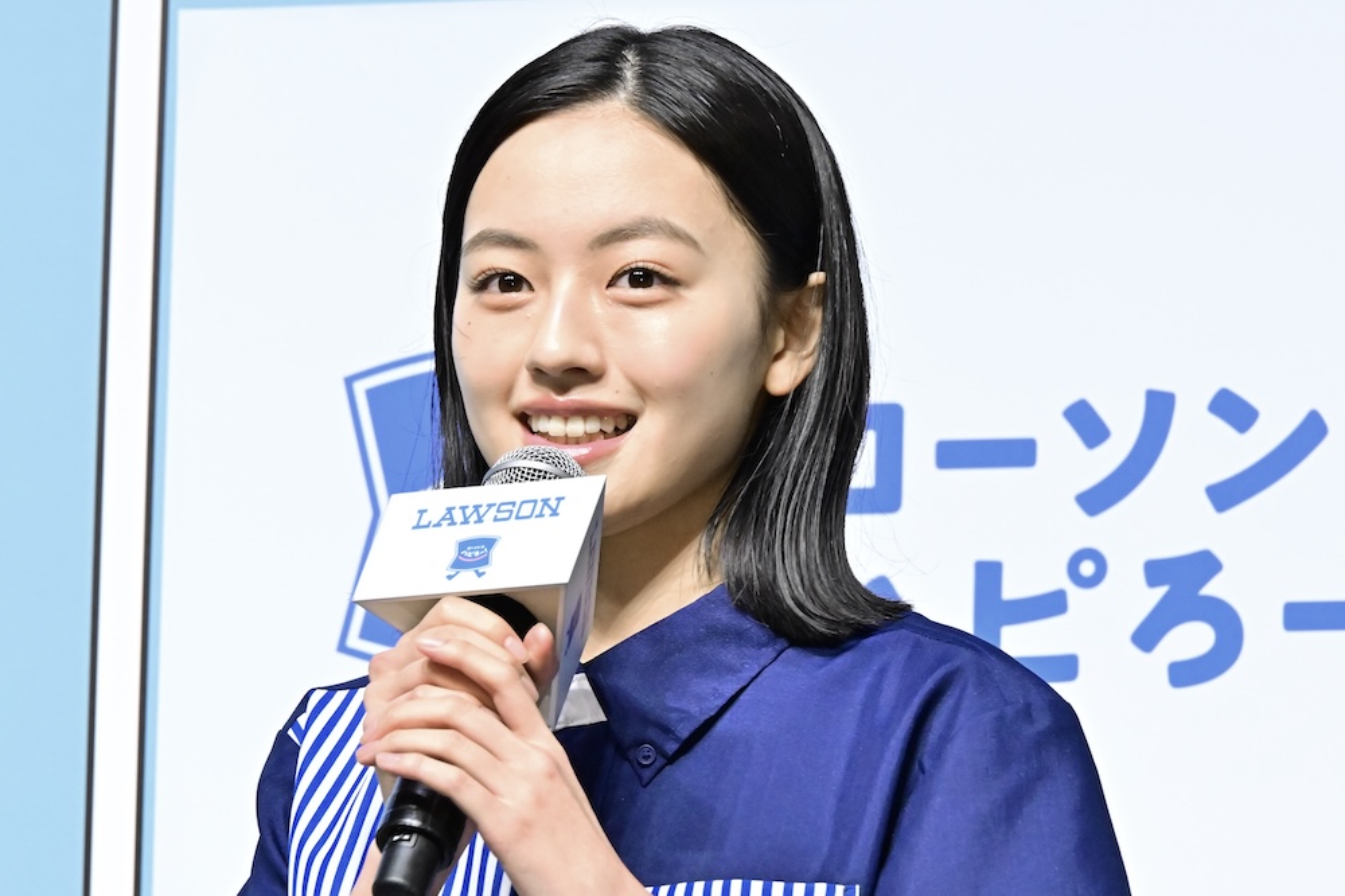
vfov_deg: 4.6
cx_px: 672
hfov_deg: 6.9
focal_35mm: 300
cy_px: 448
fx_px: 11204
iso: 4000
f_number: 13
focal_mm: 200
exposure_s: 1/160
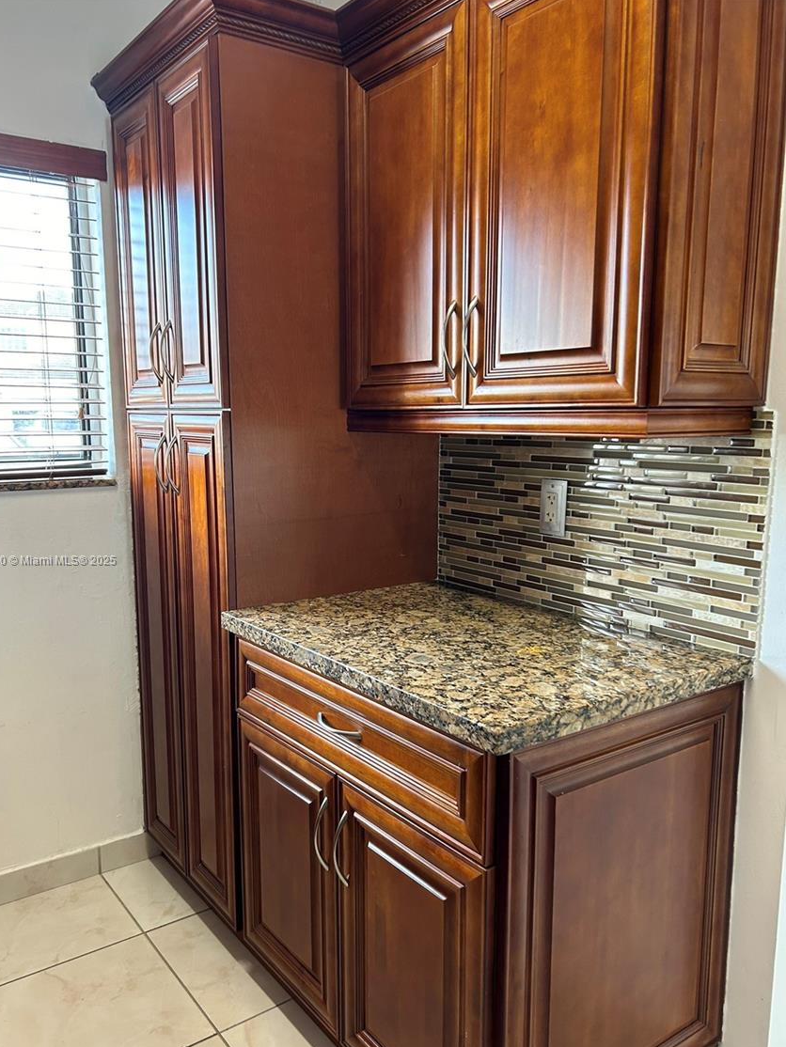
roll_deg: -0.2
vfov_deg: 63.4
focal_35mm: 28
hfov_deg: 49.7
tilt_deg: -8.6
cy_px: 561
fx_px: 847
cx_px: 367
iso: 125
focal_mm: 5.7
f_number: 1.5
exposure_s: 1/90
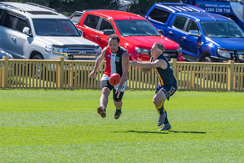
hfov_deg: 3.4
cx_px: 103
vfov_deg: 2.2
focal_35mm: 612
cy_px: 78
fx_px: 4151
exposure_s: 1/1250
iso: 800
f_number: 13
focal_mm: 350
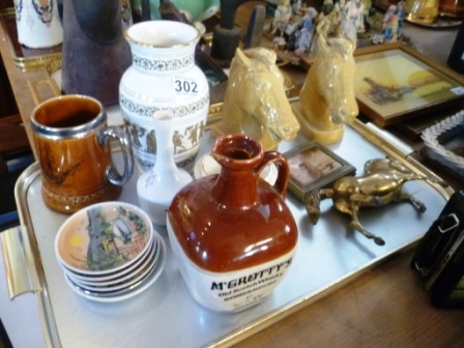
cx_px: 232
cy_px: 174
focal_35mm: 28
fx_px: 375
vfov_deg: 49.7
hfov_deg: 63.4
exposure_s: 1/13
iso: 400
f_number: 2.8
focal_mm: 5
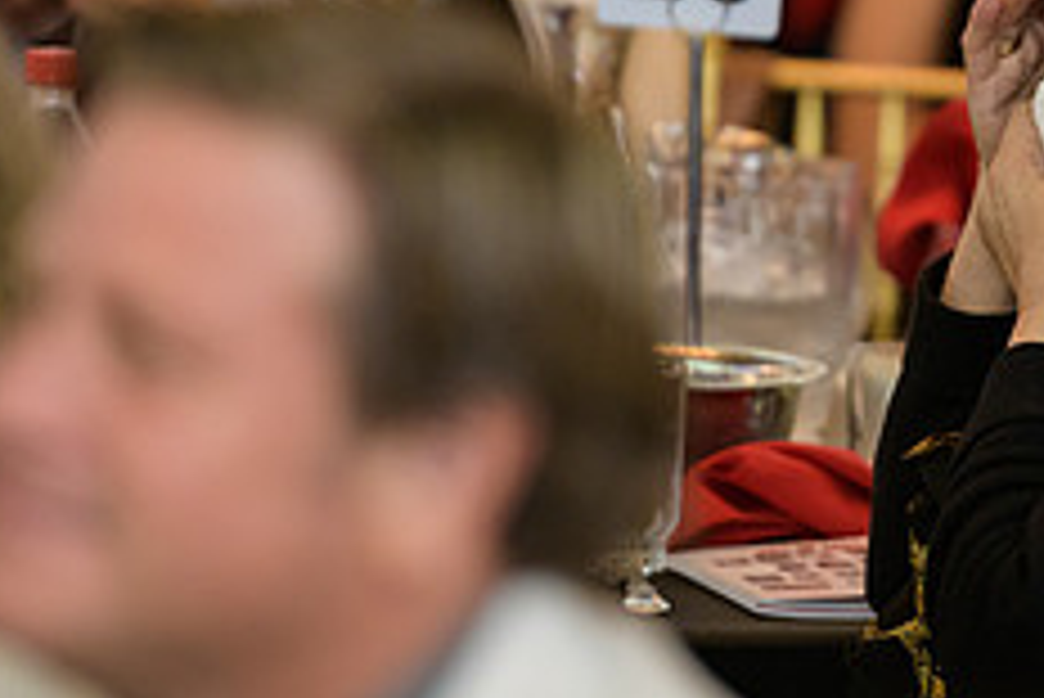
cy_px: 25
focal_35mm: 499
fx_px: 14479
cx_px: 1166
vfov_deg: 2.8
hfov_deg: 4.1
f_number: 3.2
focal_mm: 200
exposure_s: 1/125
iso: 1000
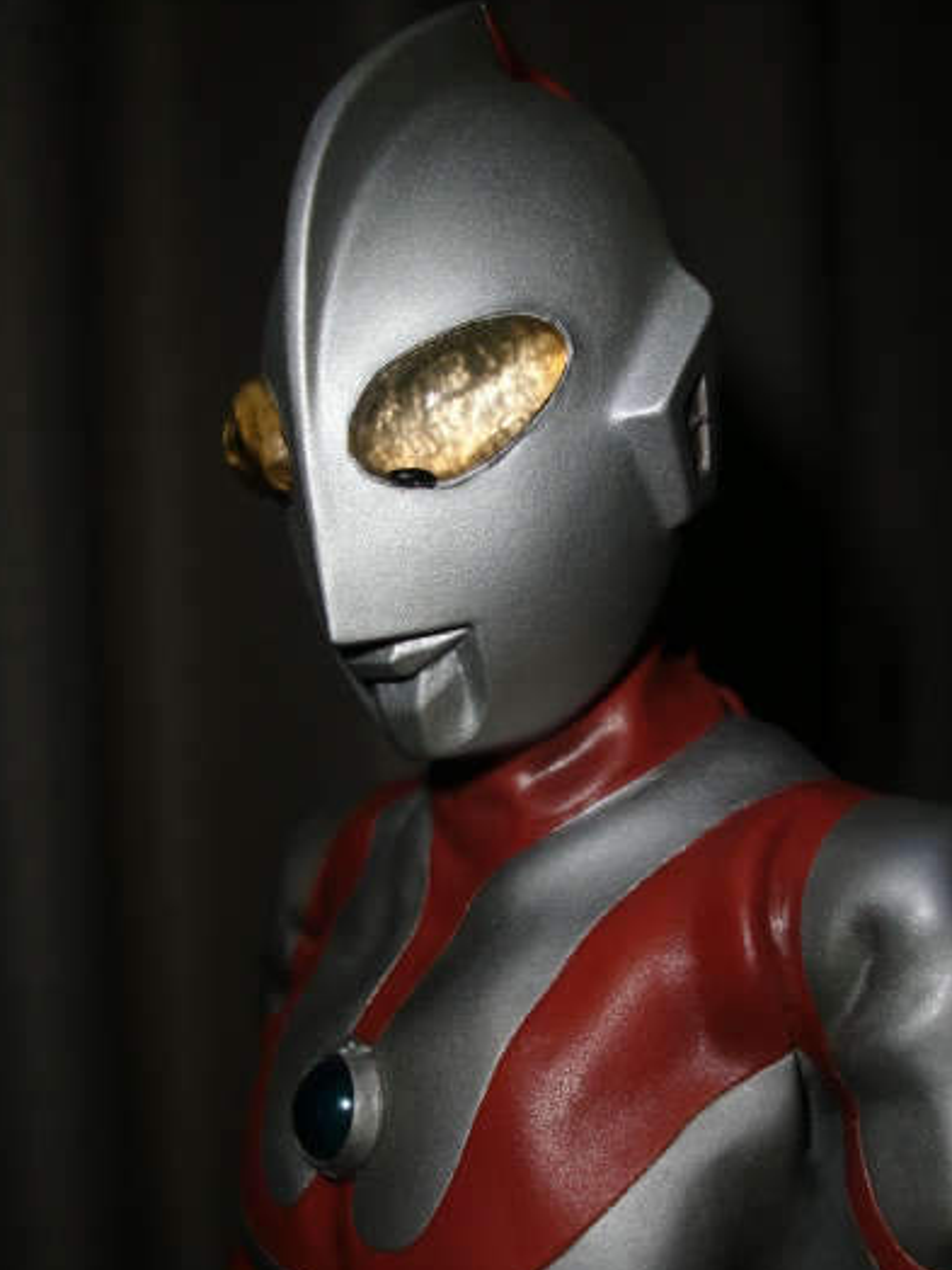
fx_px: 1613
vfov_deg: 42.9
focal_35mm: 44
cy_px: 703
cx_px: 550
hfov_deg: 32.8
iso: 64
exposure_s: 1/30
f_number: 7.9
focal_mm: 6.3
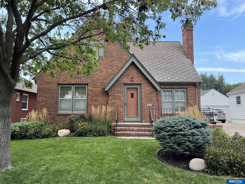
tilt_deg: +6.3
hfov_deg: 67.3
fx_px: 184
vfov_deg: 53.1
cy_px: 92
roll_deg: -0.3
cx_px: 122
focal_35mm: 26
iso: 50
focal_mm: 5.7
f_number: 1.5
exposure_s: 1/552
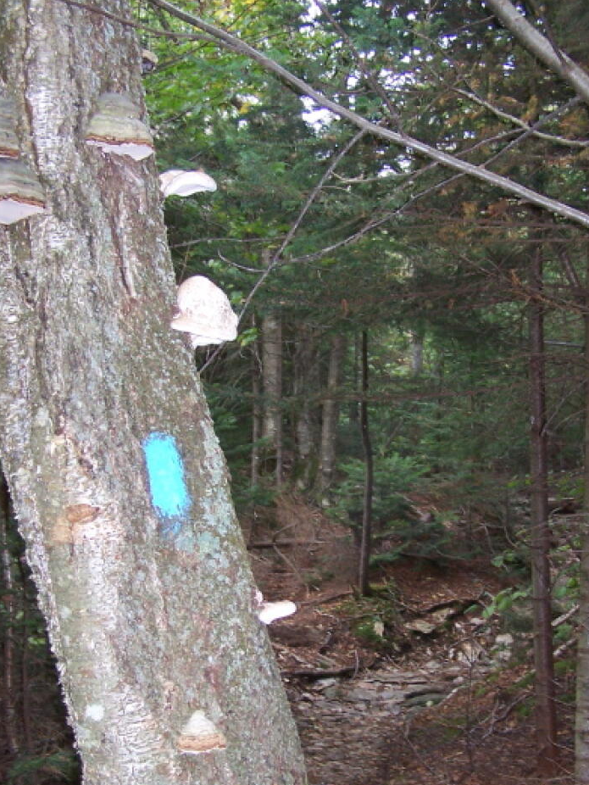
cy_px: 495
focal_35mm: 56
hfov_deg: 26.1
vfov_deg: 34.2
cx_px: 349
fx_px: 1270
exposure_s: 1/60
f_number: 2.8
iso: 140
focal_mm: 6.3
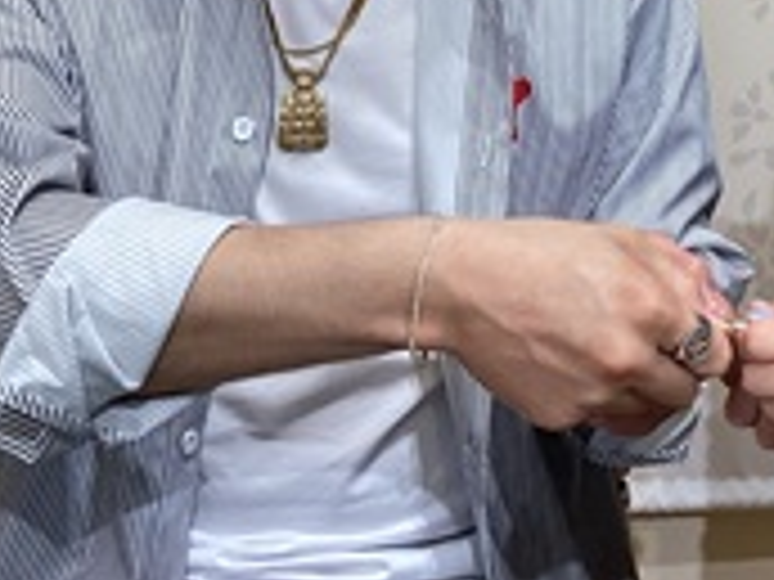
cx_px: 760
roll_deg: +0.9
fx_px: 1811
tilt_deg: -9.6
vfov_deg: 17.1
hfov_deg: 23.2
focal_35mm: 81
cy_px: -173
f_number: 2.4
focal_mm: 3.3
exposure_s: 1/120
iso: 80
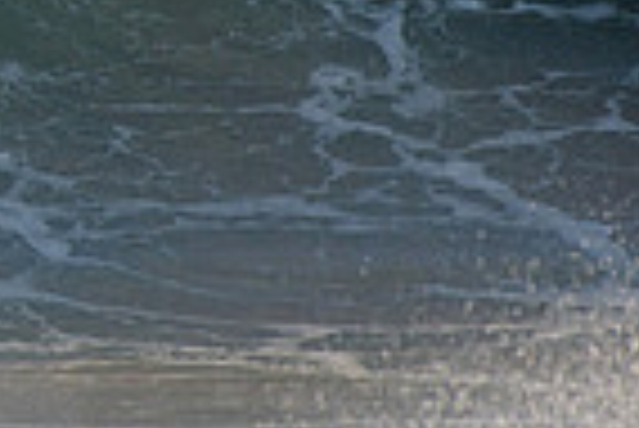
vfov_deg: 0.7
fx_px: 36335
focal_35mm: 2045
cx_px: -608
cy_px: -205
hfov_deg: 1.0
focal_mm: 500
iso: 200
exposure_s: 1/1600
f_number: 5.6
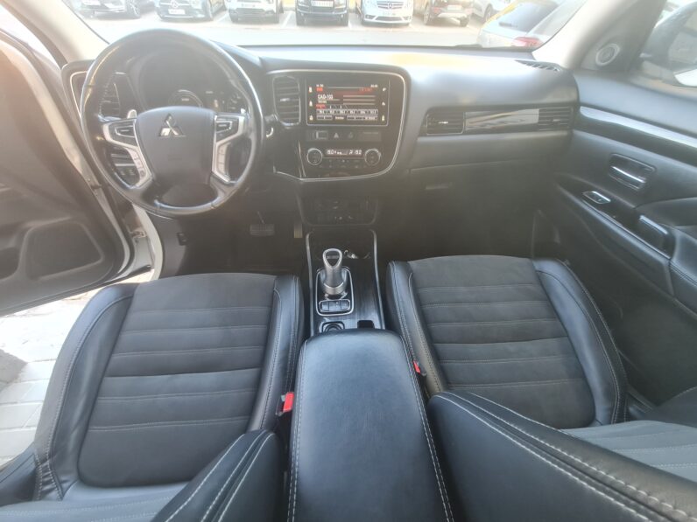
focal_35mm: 13
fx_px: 262
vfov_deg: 89.9
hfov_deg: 106.2
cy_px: 261
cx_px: 348
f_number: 2.2
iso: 200
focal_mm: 2.2
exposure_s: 1/50
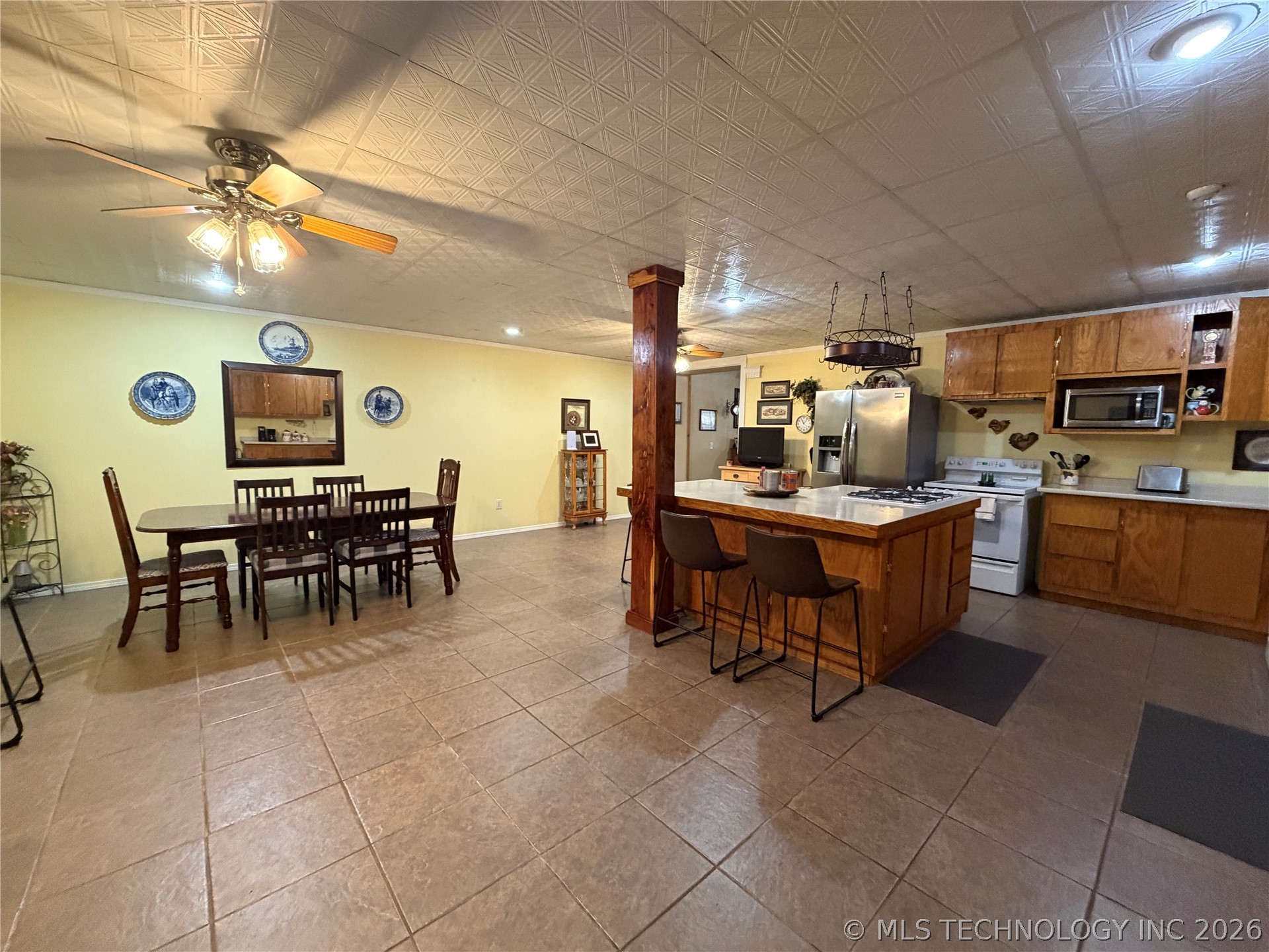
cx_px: 634
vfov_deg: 85.7
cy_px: 476
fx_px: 513
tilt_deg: -5.0
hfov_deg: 102.1
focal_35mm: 14
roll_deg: -0.8
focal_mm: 2.22
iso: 500
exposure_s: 1/60
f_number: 2.2
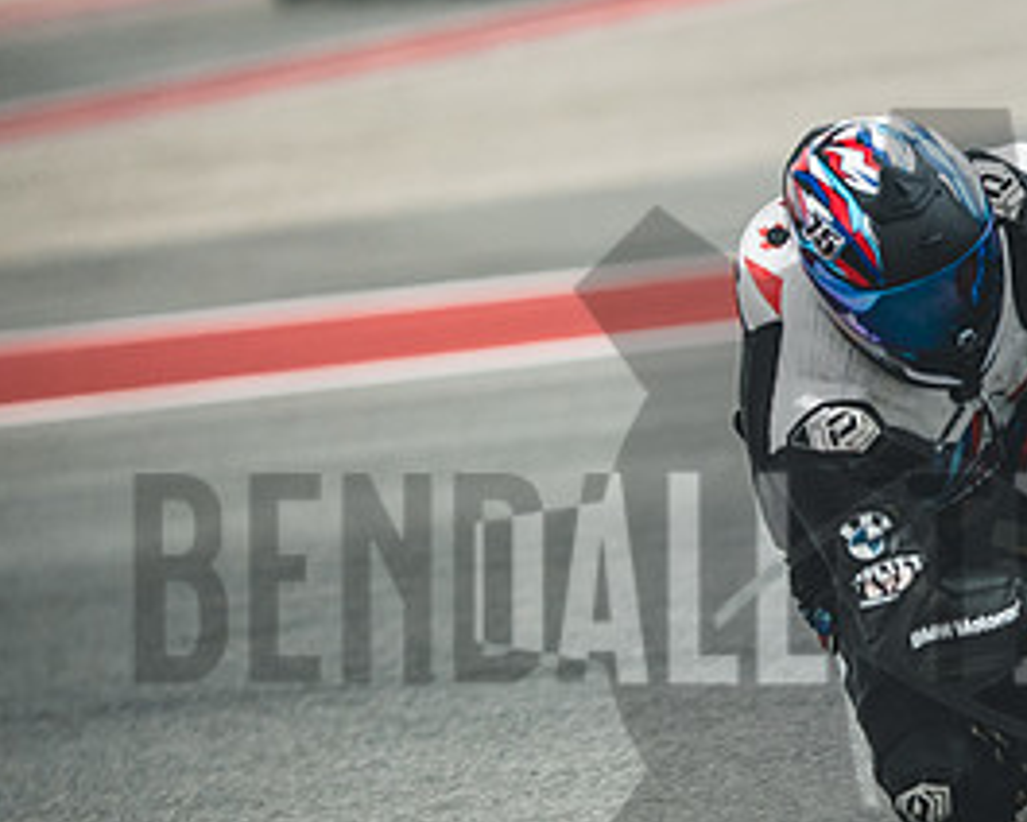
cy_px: 584
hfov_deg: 3.1
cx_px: 949
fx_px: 18754
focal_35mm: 617
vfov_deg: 2.5
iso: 1250
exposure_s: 1/4000
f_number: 2
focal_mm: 200
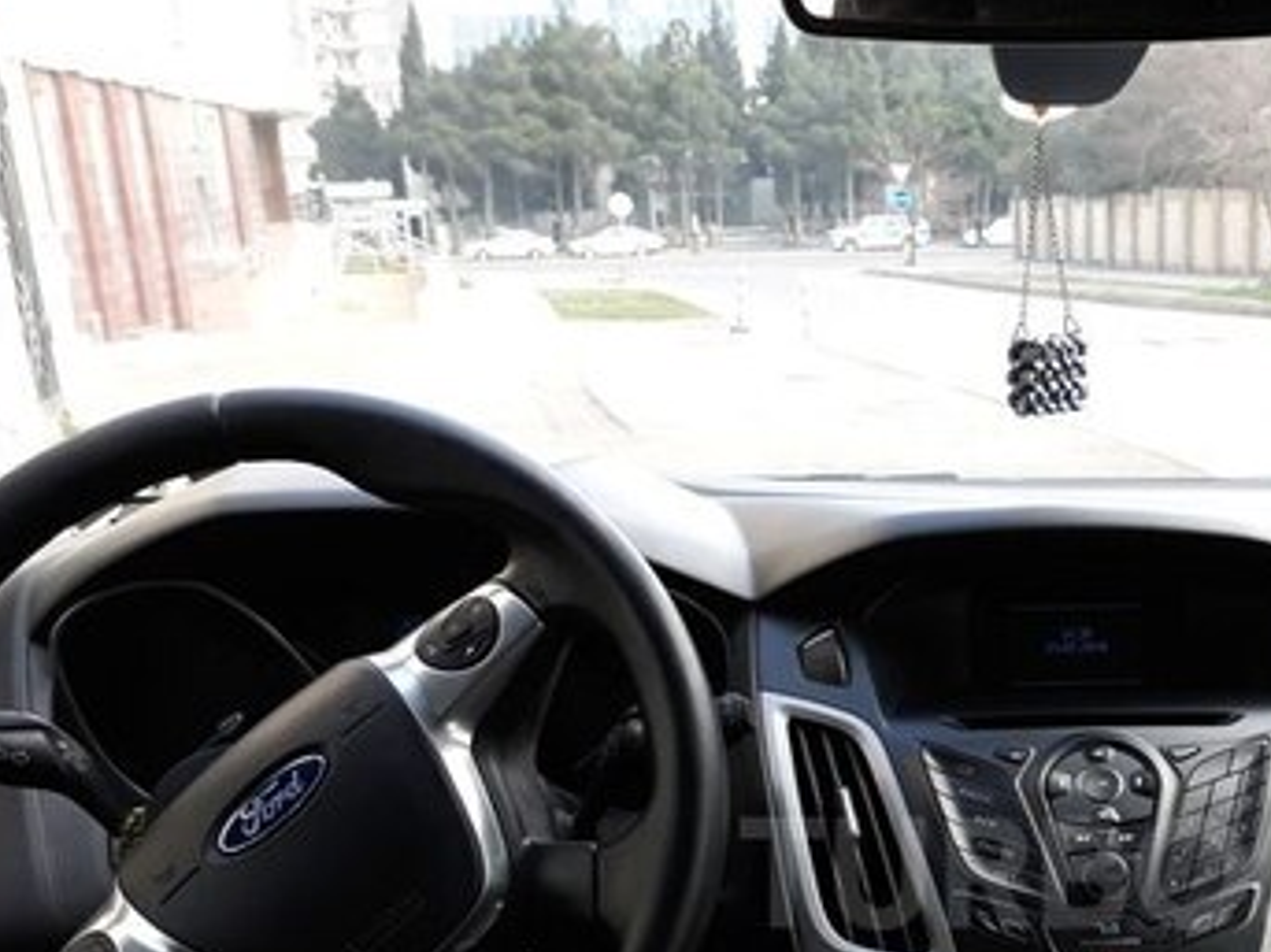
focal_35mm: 52
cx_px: 1119
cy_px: 872
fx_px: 1909
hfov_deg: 34.9
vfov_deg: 27.0
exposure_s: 1/118
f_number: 1.7
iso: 40
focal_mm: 3.71
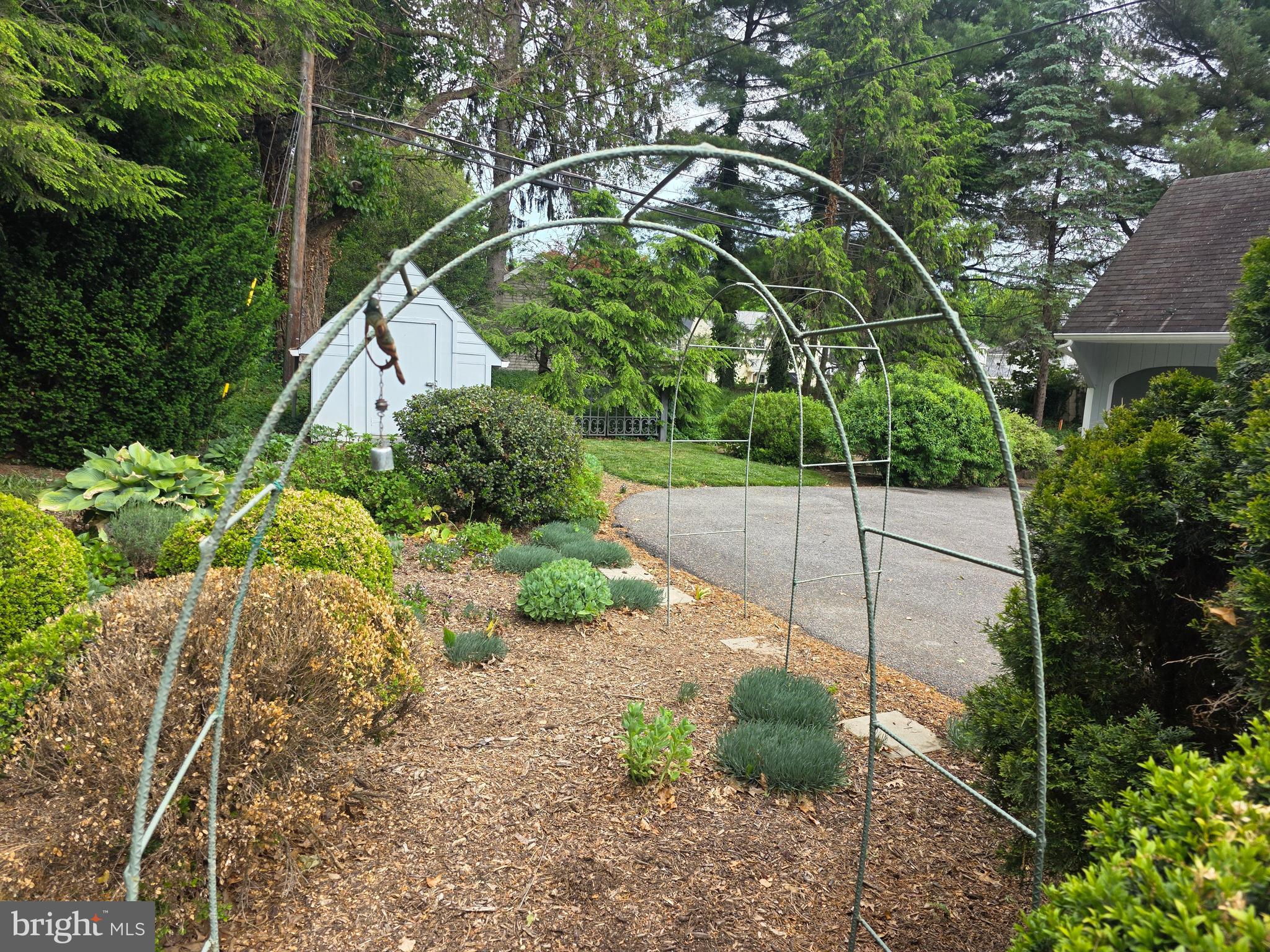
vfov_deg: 58.9
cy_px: 476
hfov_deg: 73.9
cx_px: 635
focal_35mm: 23
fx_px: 844
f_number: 1.7
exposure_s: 1/359
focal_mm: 6.3
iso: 50
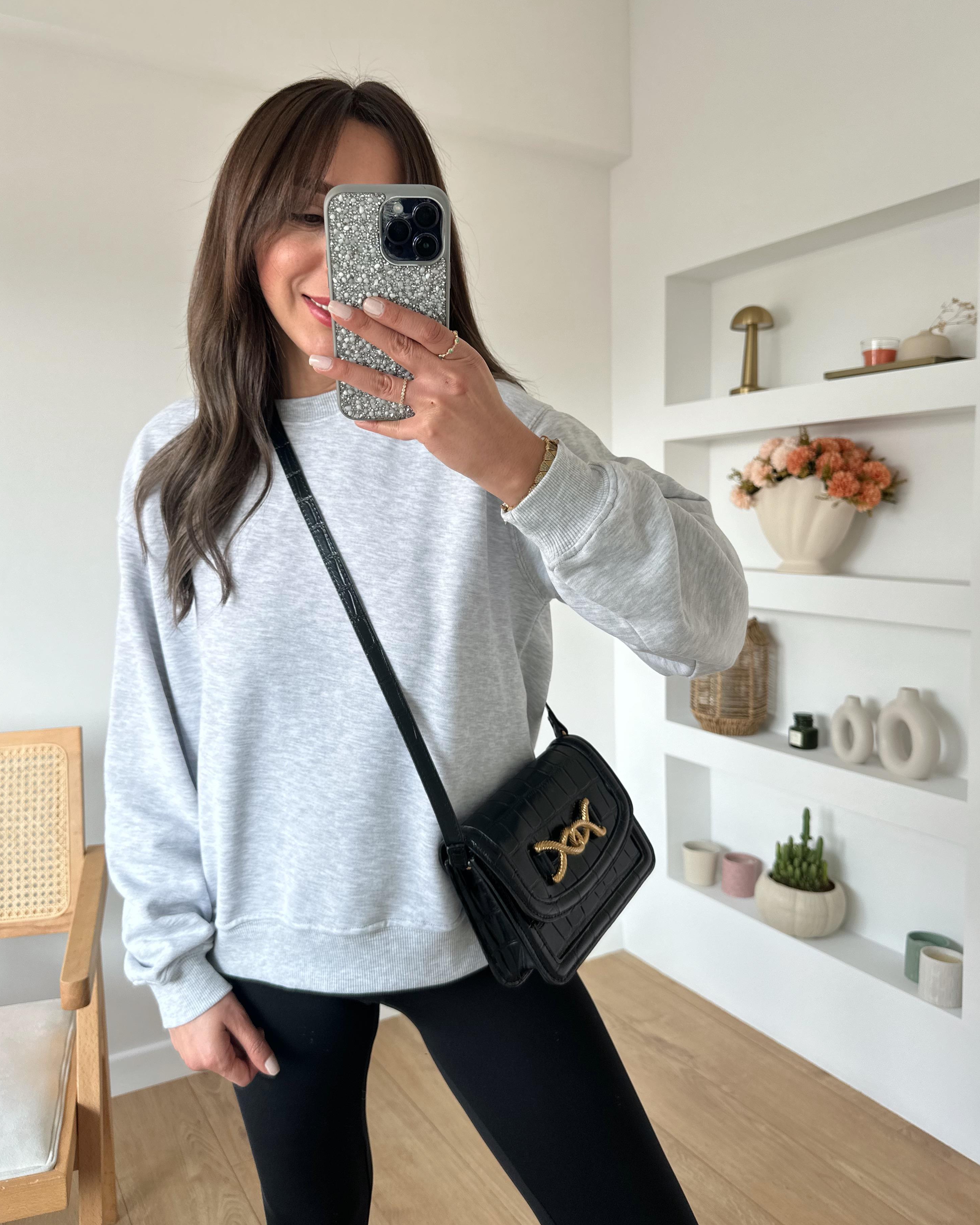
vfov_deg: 66.0
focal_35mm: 26
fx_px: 943
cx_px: 486
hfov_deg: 54.9
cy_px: 578
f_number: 1.78
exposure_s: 1/121
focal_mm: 6.86
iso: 64
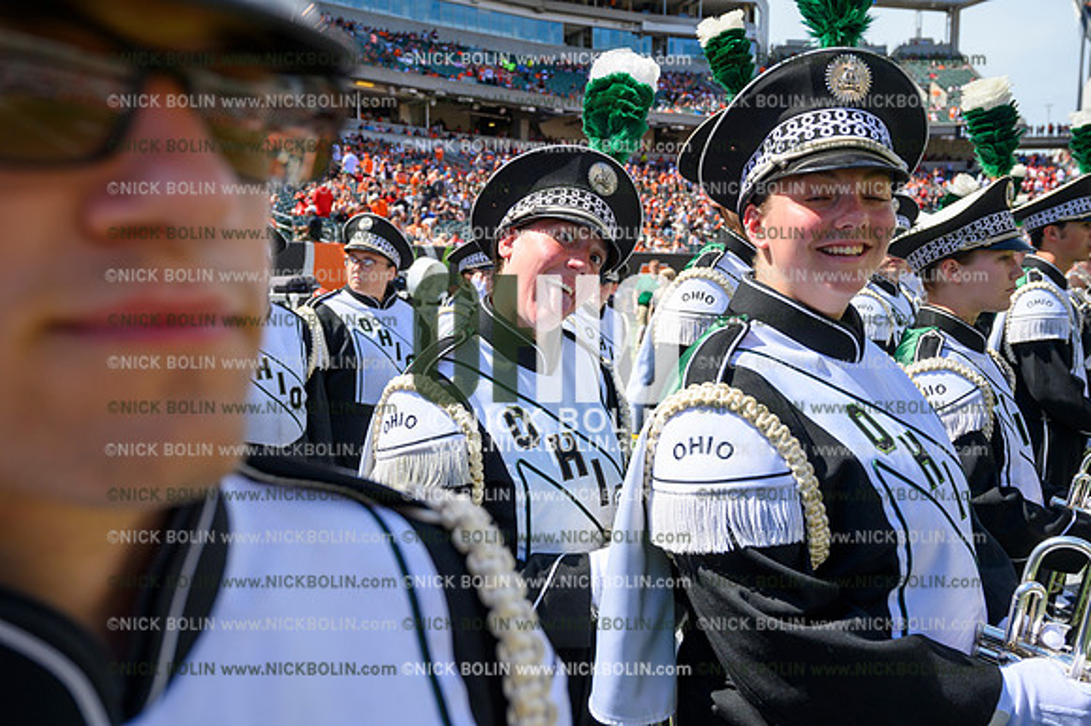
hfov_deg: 60.3
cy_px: 363
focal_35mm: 31
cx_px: 546
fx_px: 939
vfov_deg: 42.3
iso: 100
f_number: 5.6
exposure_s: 1/500
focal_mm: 31
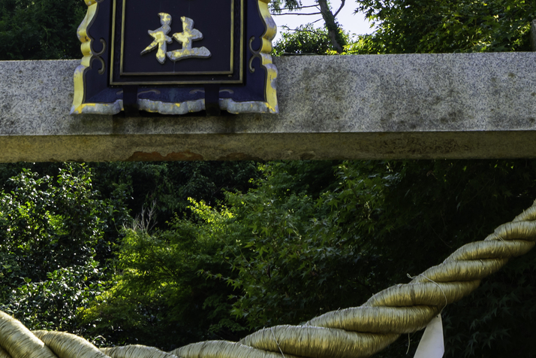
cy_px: 37
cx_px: 139
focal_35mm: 98
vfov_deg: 13.8
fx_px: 1459
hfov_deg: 20.7
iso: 100
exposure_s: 1/100
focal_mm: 35
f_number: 9
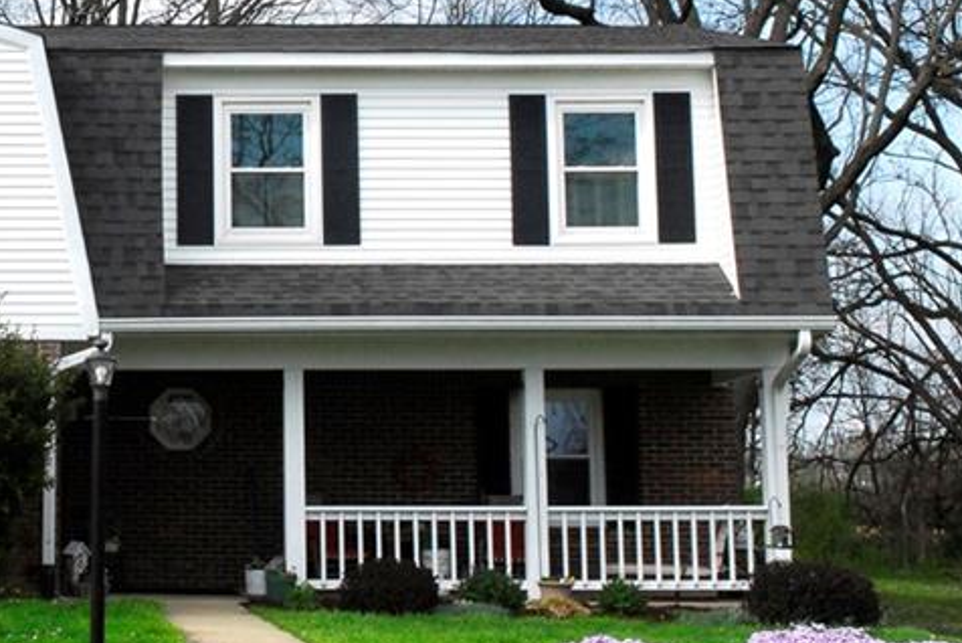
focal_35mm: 87
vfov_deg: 15.7
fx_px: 2328
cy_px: 182
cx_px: 24
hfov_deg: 22.5
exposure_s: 1/250
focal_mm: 27
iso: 640
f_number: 16
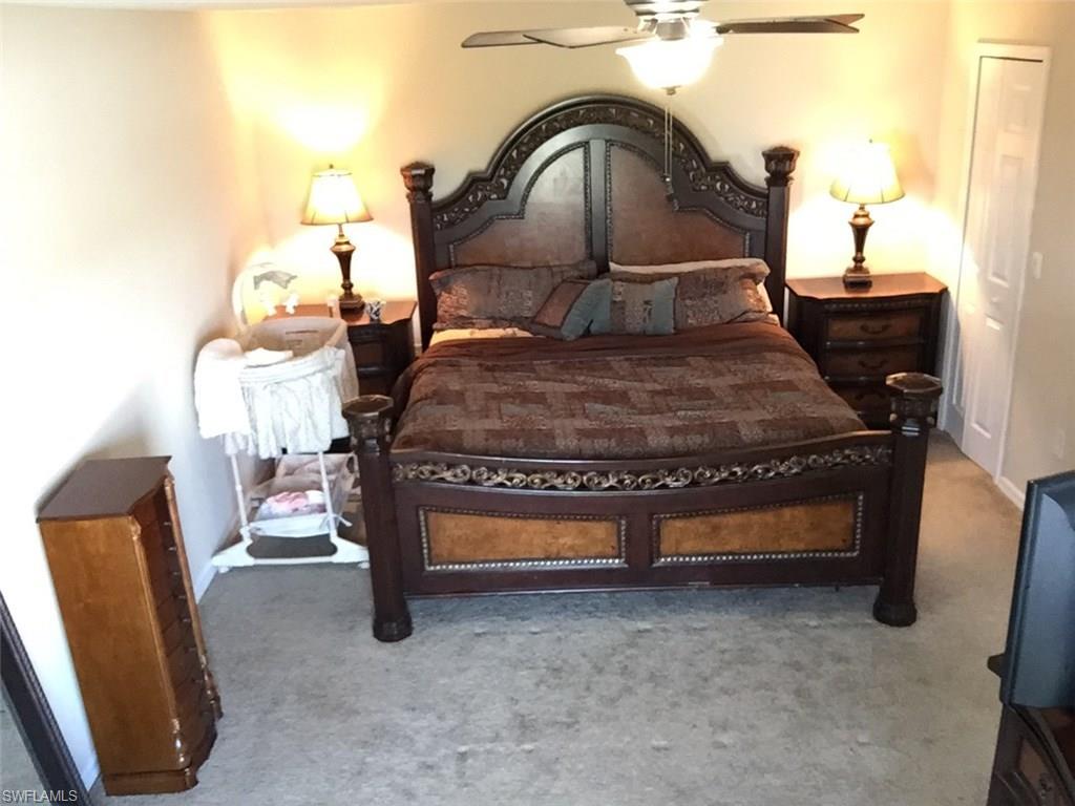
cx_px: 538
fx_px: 963
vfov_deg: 45.4
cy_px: 403
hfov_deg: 58.4
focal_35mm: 31
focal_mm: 2.65
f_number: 2.2
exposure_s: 1/30
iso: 250
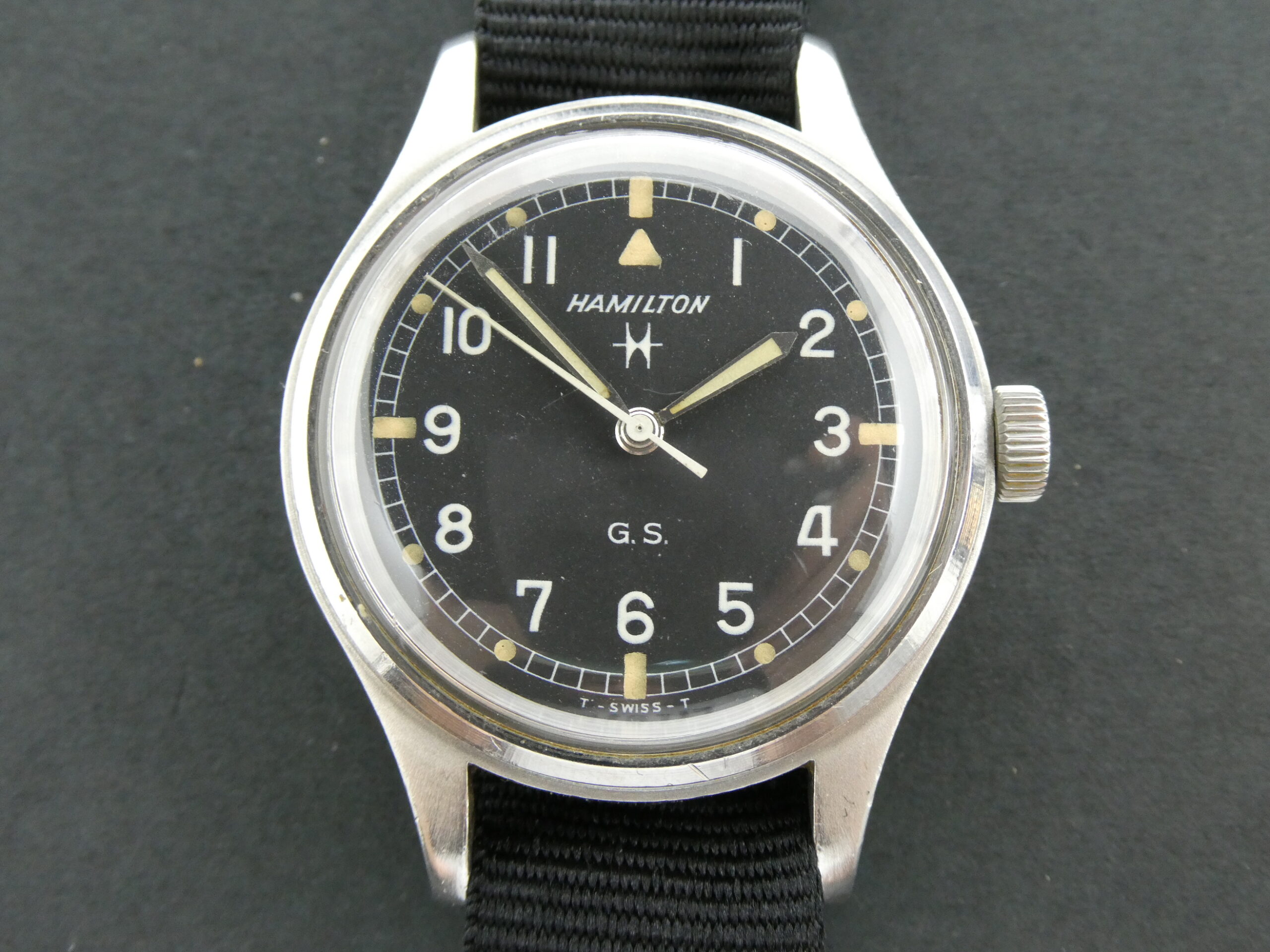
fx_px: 1834
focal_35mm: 50
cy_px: 476
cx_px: 635
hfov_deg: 38.2
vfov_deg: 29.1
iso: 500
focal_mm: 9
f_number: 4.1
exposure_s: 1/80
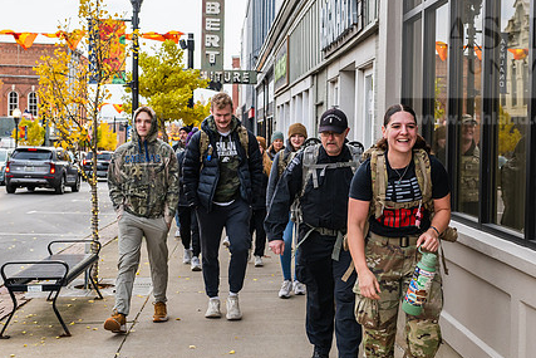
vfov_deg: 23.8
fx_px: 849
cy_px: 145
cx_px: 358
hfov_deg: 34.7
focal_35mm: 57
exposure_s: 1/320
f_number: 5
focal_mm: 42
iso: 640
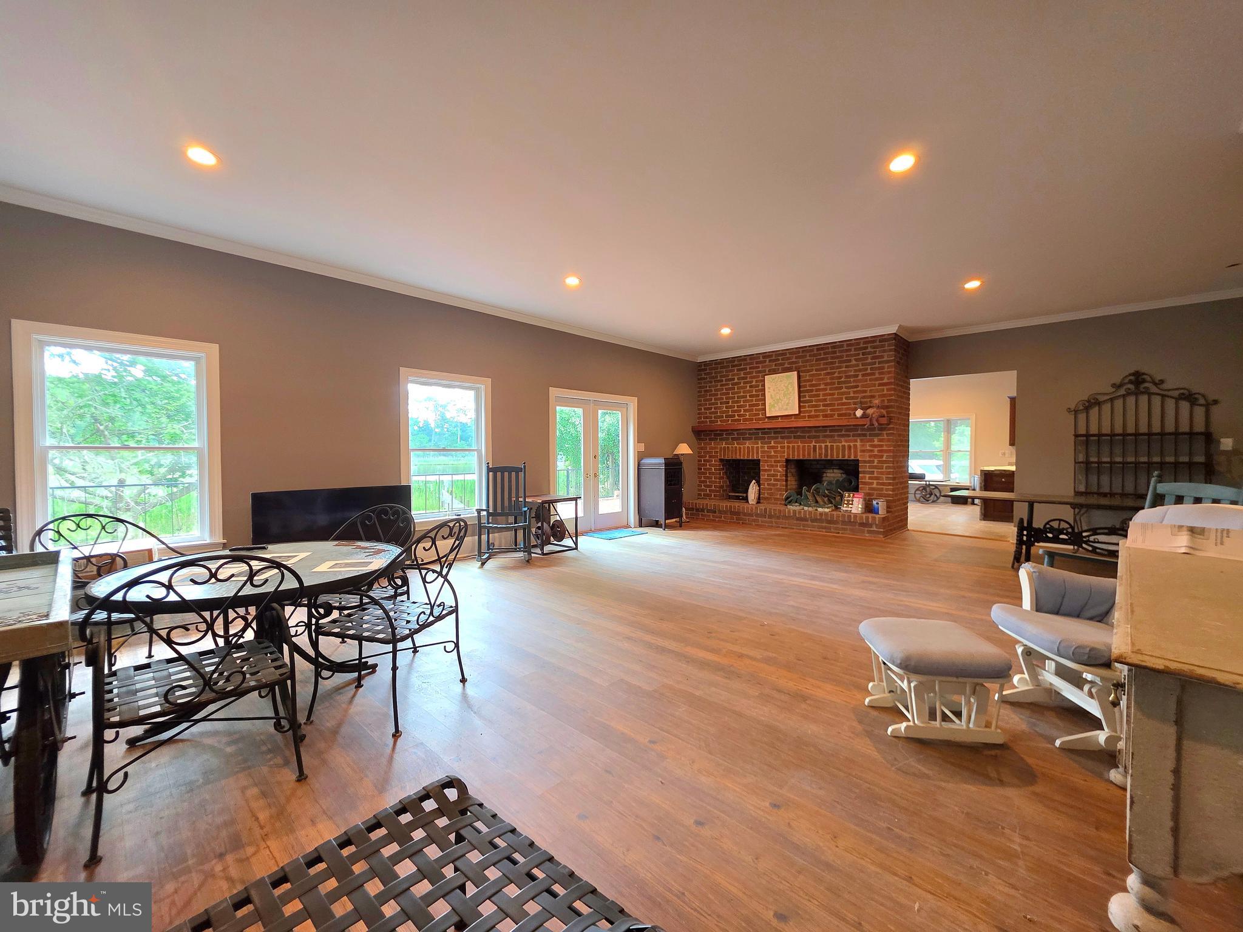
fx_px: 467
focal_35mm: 13
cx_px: 622
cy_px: 466
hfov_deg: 106.2
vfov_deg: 89.9
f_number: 1.9
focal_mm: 2.2
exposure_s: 1/60.2
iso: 200
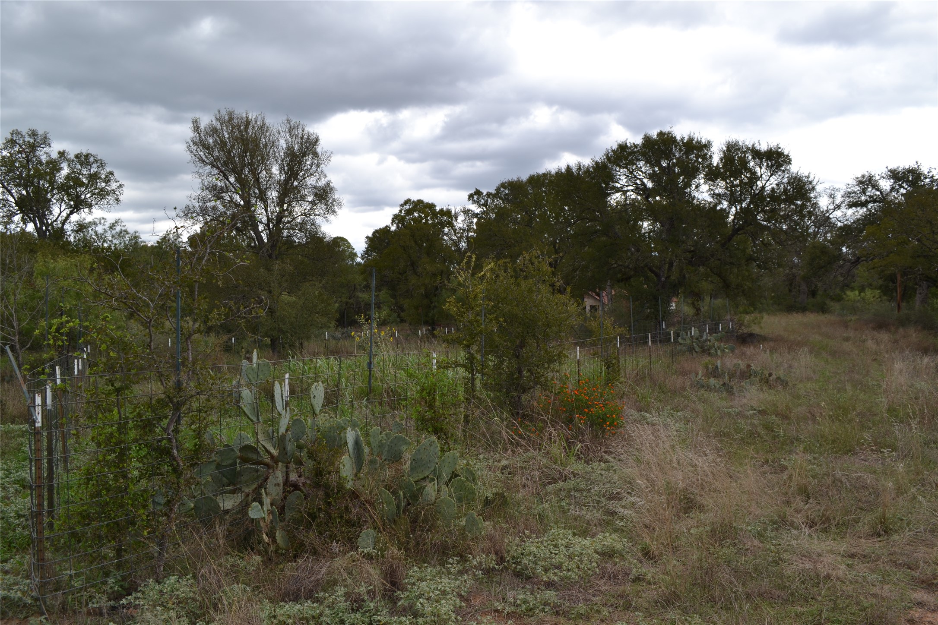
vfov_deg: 47.9
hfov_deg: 67.4
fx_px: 703
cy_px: 312
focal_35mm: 27
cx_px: 469
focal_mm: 18
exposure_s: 1/160
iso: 100
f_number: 6.3
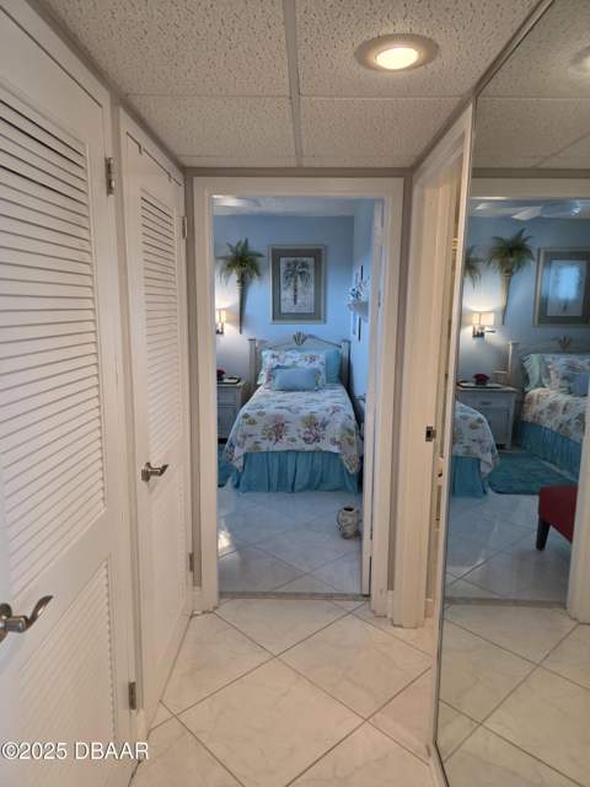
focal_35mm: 23
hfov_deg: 58.9
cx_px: 295
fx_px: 523
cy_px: 394
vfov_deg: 73.9
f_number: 1.7
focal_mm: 6.3
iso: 250
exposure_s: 1/120
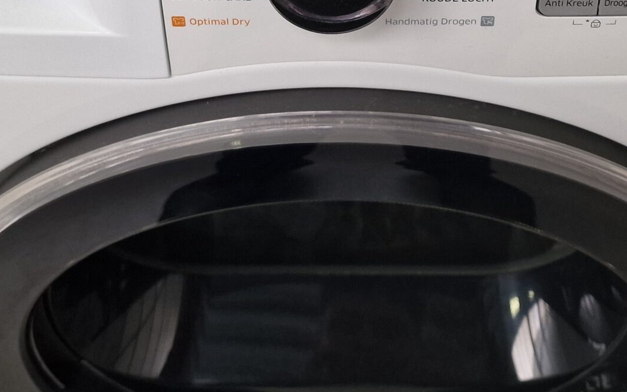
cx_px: 344
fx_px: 1008
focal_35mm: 59
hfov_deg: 34.5
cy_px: -79
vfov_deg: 20.6
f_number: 1.8
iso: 160
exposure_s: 1/100
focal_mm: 6.4
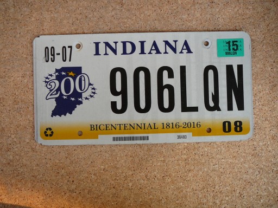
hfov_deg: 52.6
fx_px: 281
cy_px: 104
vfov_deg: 40.7
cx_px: 139
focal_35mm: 35
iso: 80
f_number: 2.8
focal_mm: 5.2
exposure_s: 1/80
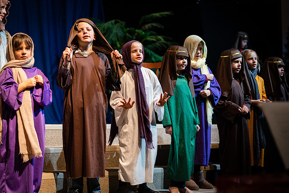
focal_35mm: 85
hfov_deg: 23.9
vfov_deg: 16.1
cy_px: 96
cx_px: 144
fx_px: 682
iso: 500
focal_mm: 85
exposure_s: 1/250
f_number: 2.8
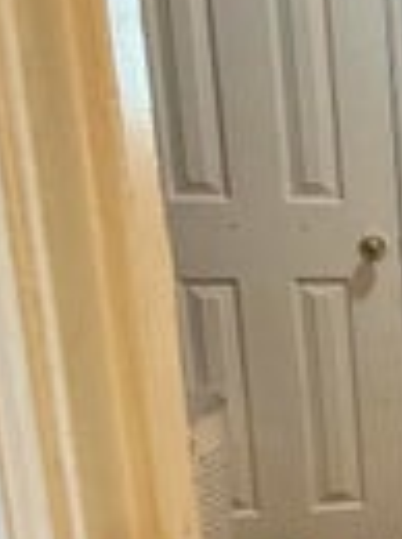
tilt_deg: -11.1
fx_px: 1072
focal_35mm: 69
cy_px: 398
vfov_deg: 27.9
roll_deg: -1.6
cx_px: 883
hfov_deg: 15.3
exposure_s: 1/60
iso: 320
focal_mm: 2.22
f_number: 2.2
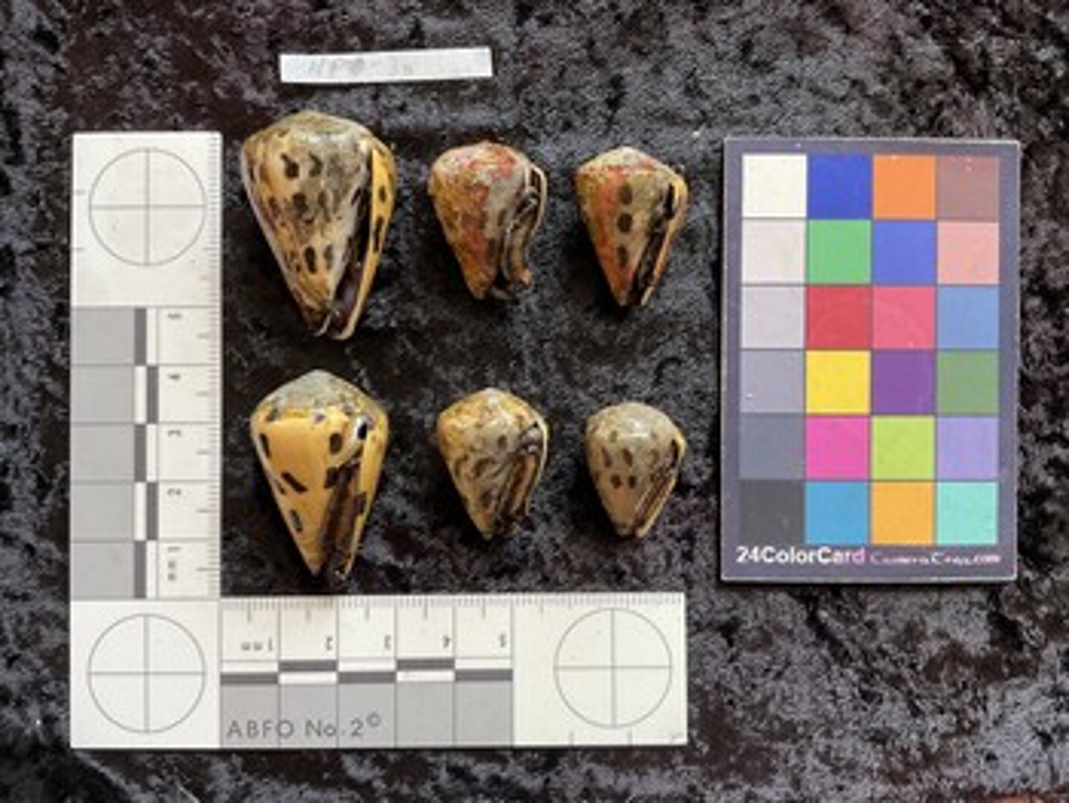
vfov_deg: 48.3
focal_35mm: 29
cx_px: 534
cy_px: 402
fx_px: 896
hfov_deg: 61.6
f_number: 1.8
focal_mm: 3
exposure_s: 1/60
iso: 50
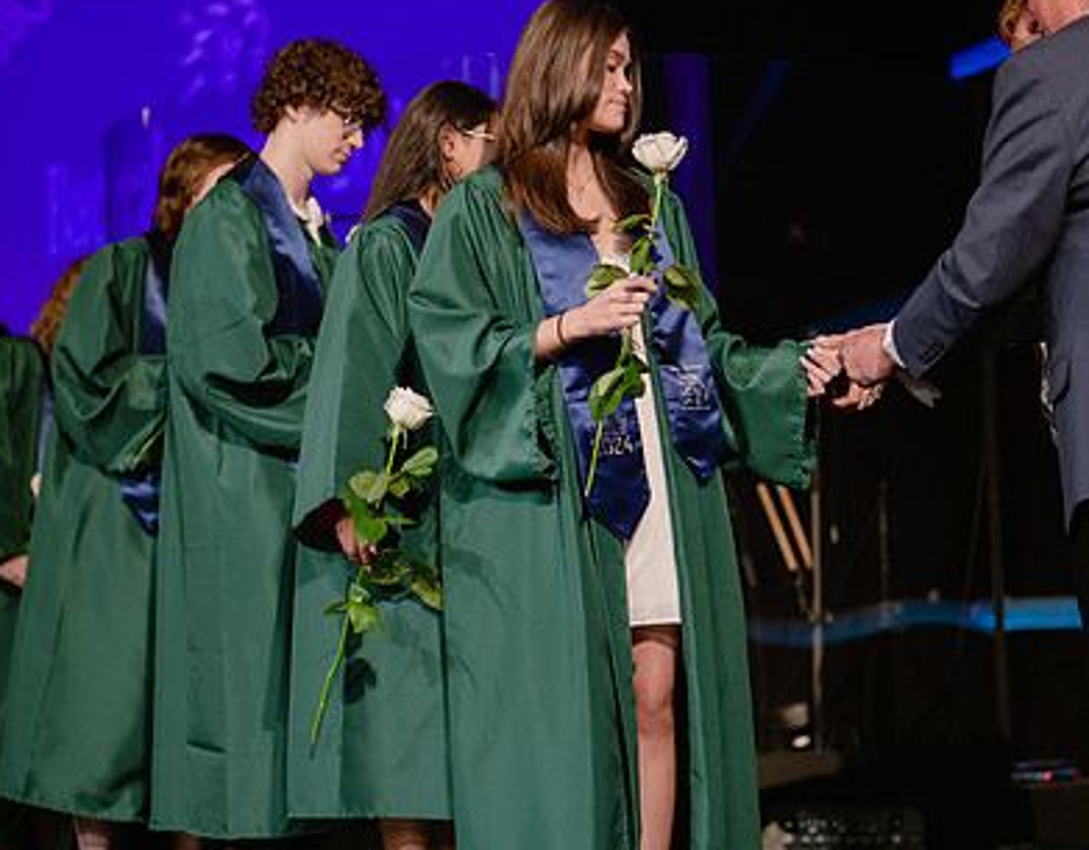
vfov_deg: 17.4
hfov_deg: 22.2
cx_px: 662
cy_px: 502
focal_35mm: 87
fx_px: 2777
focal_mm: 50
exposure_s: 1/320
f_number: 1.2
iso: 640
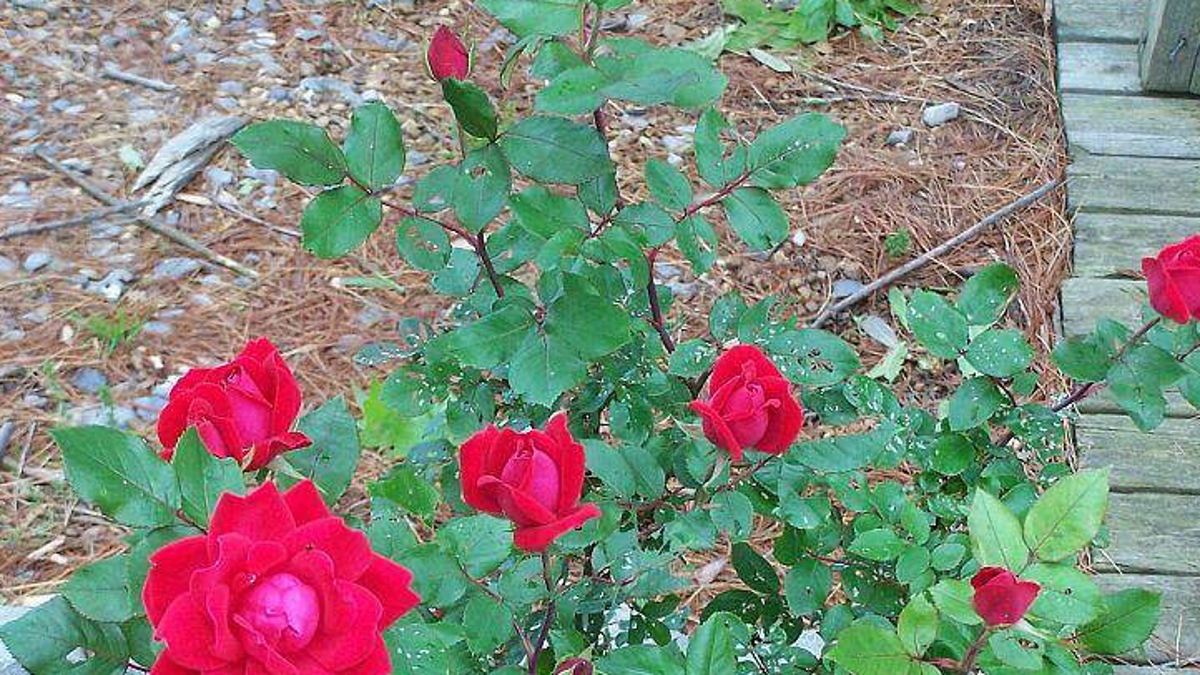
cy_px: 487
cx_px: 627
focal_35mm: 99
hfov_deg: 21.6
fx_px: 3150
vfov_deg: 12.2
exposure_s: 1/250
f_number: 3.2
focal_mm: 13.7
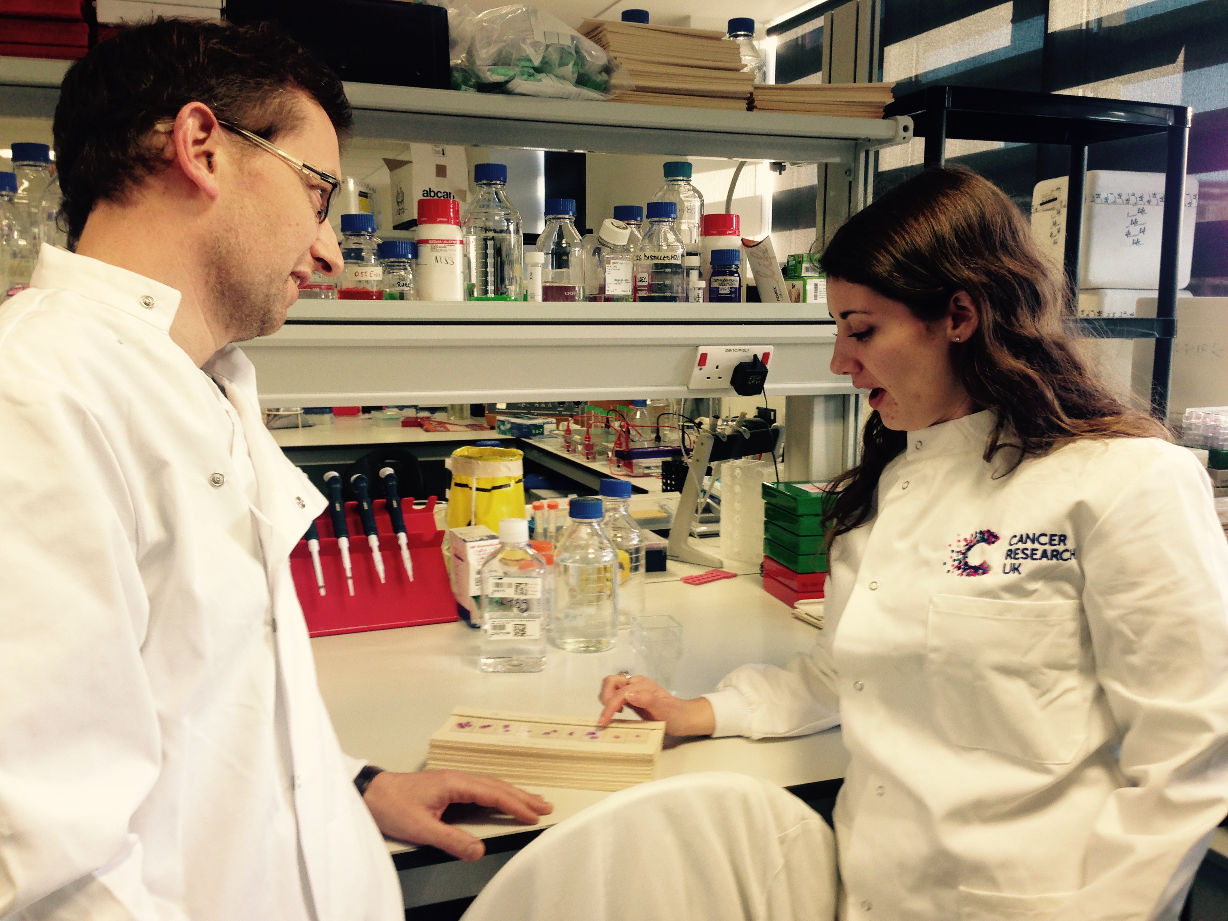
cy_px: 460
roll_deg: +0.1
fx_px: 1171
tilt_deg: -6.6
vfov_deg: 42.9
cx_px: 614
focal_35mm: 33
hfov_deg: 55.4
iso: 50
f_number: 2.4
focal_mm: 4.12
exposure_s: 1/40
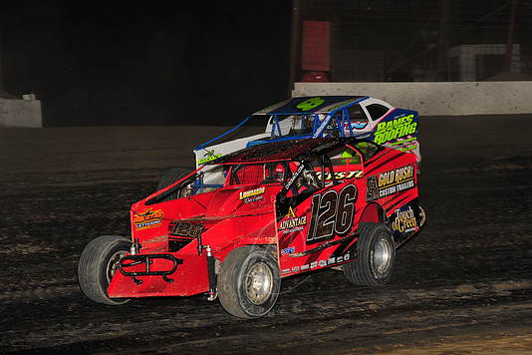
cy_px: 164
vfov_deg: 12.0
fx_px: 1685
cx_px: 273
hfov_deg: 17.9
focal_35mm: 114
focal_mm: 105
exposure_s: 1/320
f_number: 6.3
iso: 800
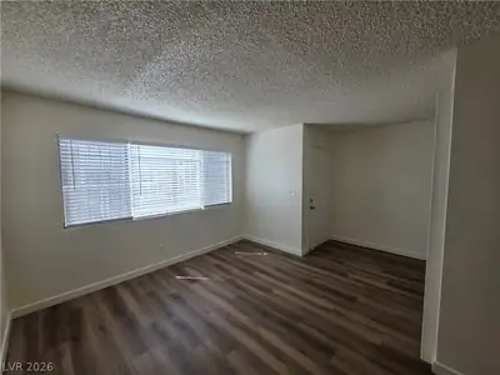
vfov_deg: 89.9
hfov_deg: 106.2
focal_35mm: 13
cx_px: 250
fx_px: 188
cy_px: 188
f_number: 1.9
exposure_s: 1/120
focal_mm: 2.2
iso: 40
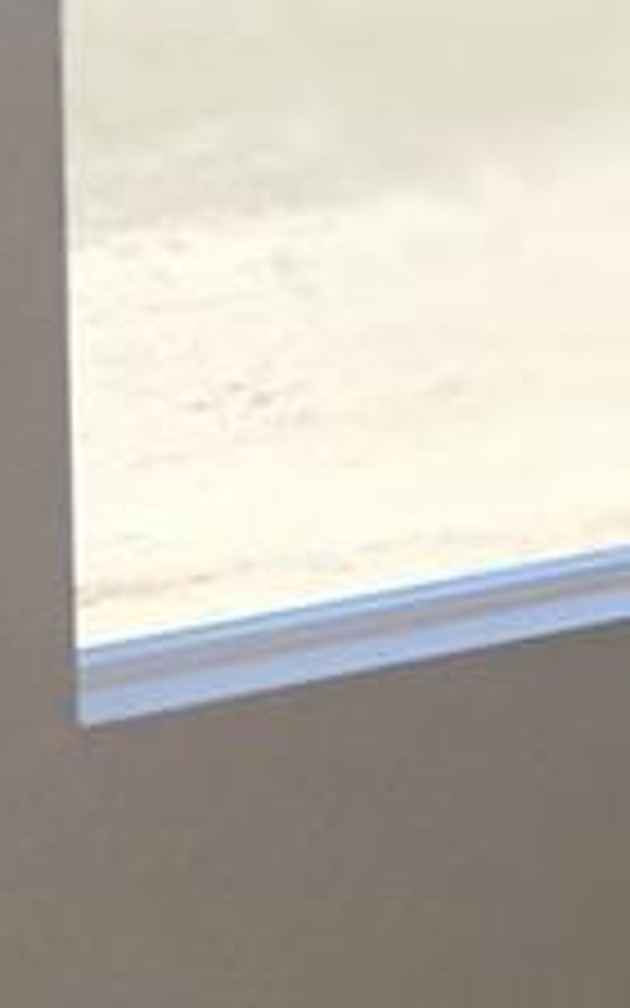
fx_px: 4862
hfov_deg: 5.7
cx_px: 3006
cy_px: -126
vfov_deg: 11.6
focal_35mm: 177
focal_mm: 3.98
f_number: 1.8
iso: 25
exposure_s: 1/120
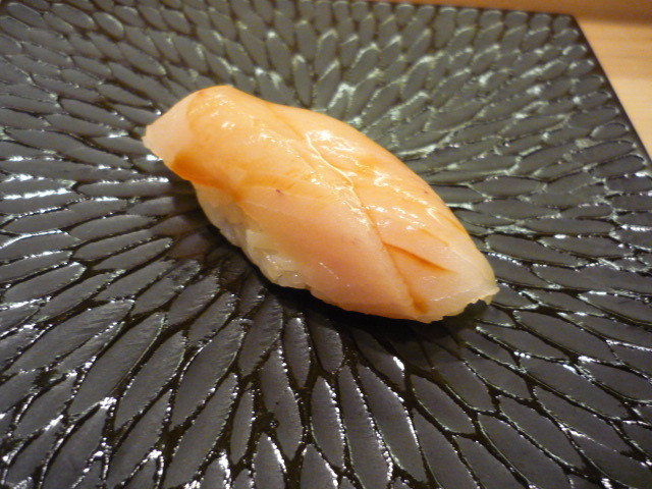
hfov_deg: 55.4
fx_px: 622
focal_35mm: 33
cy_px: 244
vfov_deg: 42.9
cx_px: 326
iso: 400
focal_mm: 5.5
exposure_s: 1/20
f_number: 2.8
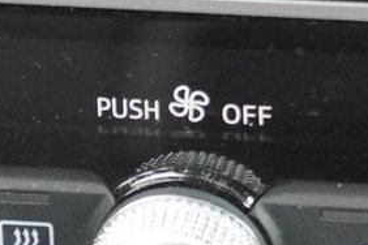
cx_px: 158
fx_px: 5438
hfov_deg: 3.9
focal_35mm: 532
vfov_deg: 2.6
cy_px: 190
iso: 4000
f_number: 5.6
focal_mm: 50
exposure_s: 1/80
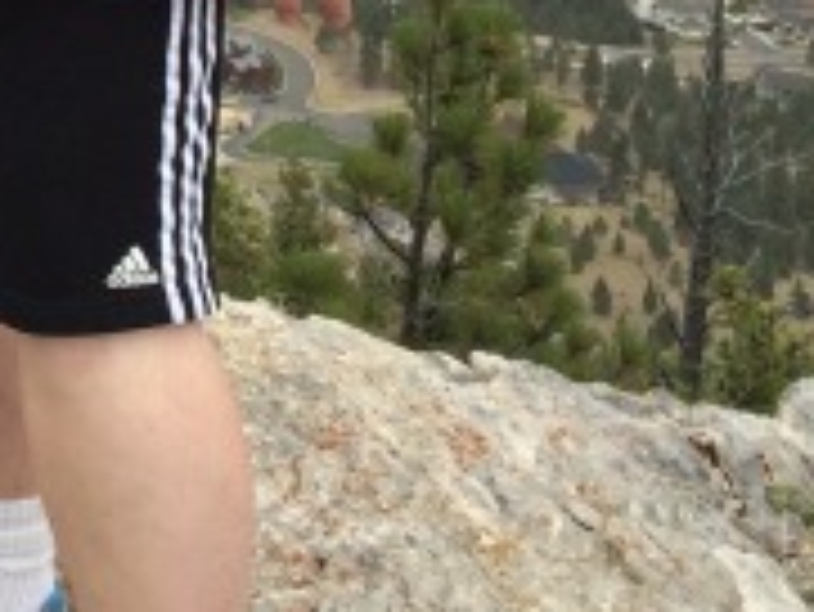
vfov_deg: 10.6
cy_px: -616
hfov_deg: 14.7
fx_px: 3012
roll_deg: +1.2
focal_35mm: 128
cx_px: -247
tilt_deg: -10.5
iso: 32
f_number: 2.2
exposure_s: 1/199
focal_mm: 4.15
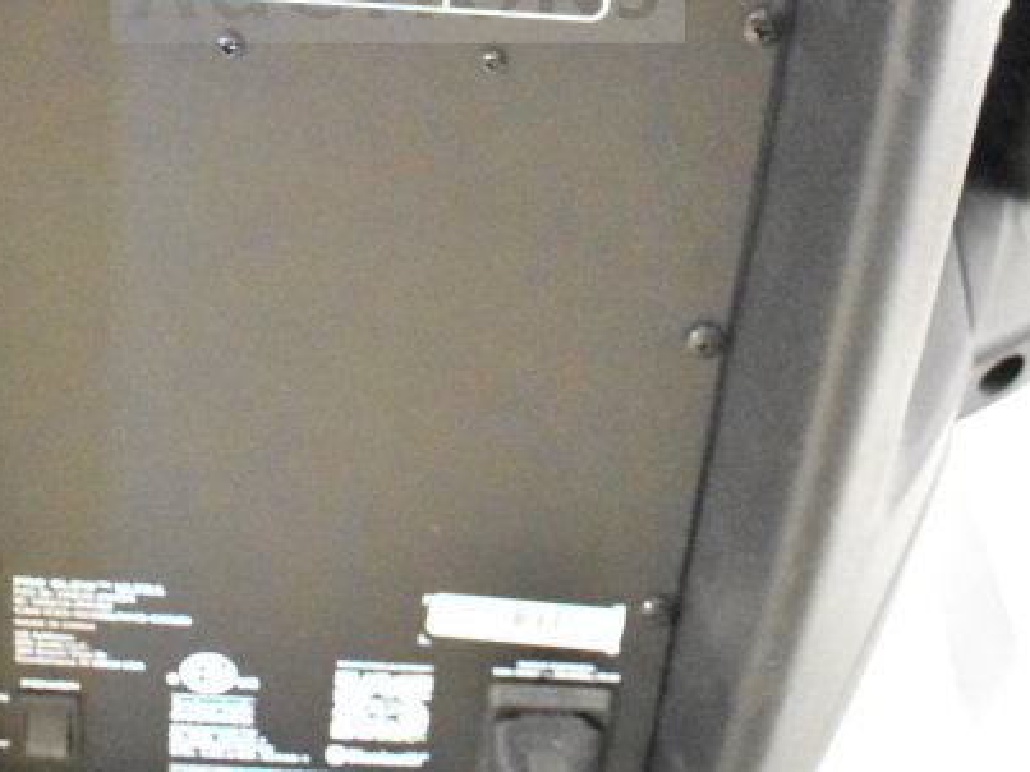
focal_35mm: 72
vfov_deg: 19.2
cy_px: -160
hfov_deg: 27.0
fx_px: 2142
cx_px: 396
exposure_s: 1/25
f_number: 3.8
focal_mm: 22
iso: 25600
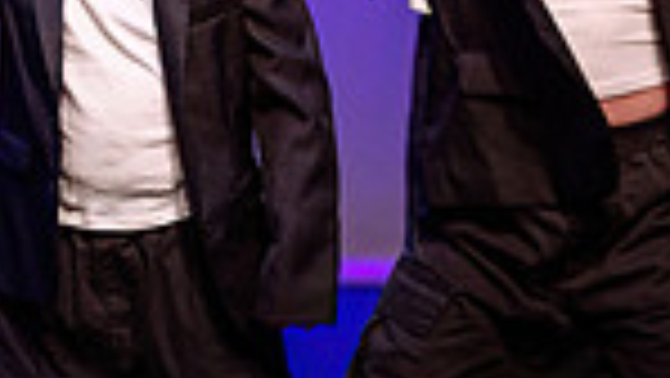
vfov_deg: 1.4
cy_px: 256
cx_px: 295
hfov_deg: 2.5
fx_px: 15091
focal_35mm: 849
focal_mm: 200
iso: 1250
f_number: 2.8
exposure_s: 1/400
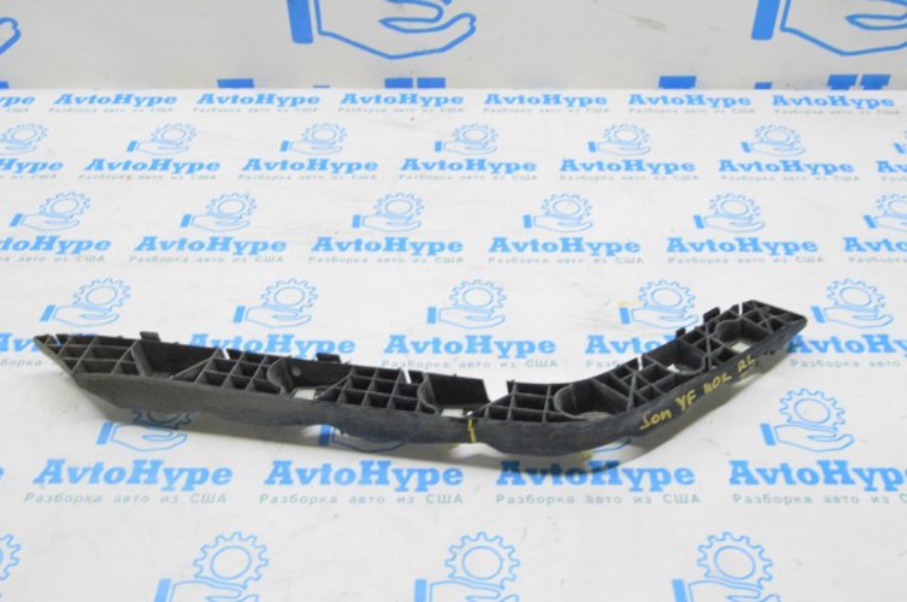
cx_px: 454
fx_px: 906
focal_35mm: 36
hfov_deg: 53.2
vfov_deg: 36.8
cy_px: 301
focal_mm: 24
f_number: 20
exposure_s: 1/15
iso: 6400
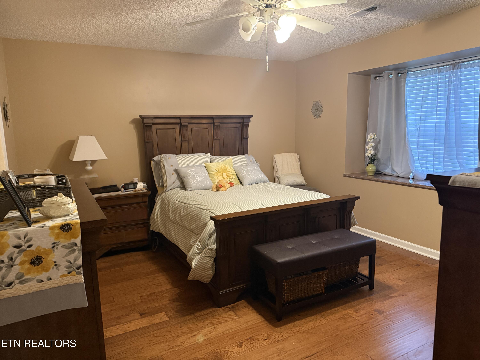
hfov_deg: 71.6
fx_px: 333
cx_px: 240
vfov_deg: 56.8
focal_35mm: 24
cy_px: 180
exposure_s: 1/40
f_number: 1.78
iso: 640
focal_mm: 6.76
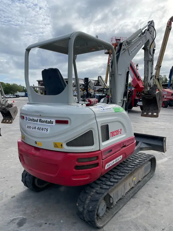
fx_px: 173
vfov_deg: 67.3
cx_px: 86
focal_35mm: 26
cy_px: 116
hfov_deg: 53.1
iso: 50
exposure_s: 1/3205
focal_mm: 4.2
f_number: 1.6
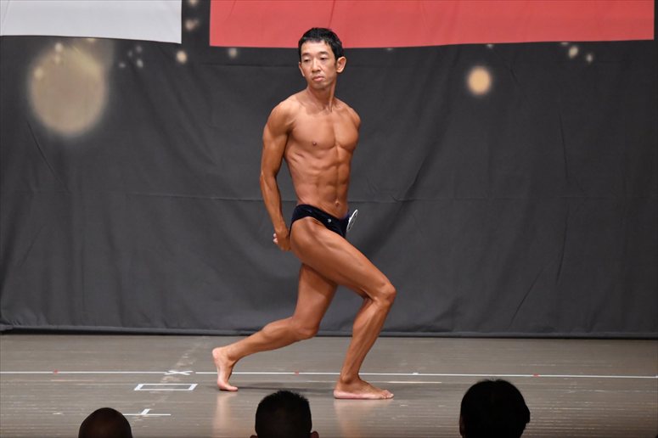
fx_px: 4385
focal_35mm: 240
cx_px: 329
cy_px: 219
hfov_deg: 8.6
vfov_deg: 5.7
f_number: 5.6
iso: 6400
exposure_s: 1/400
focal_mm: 160
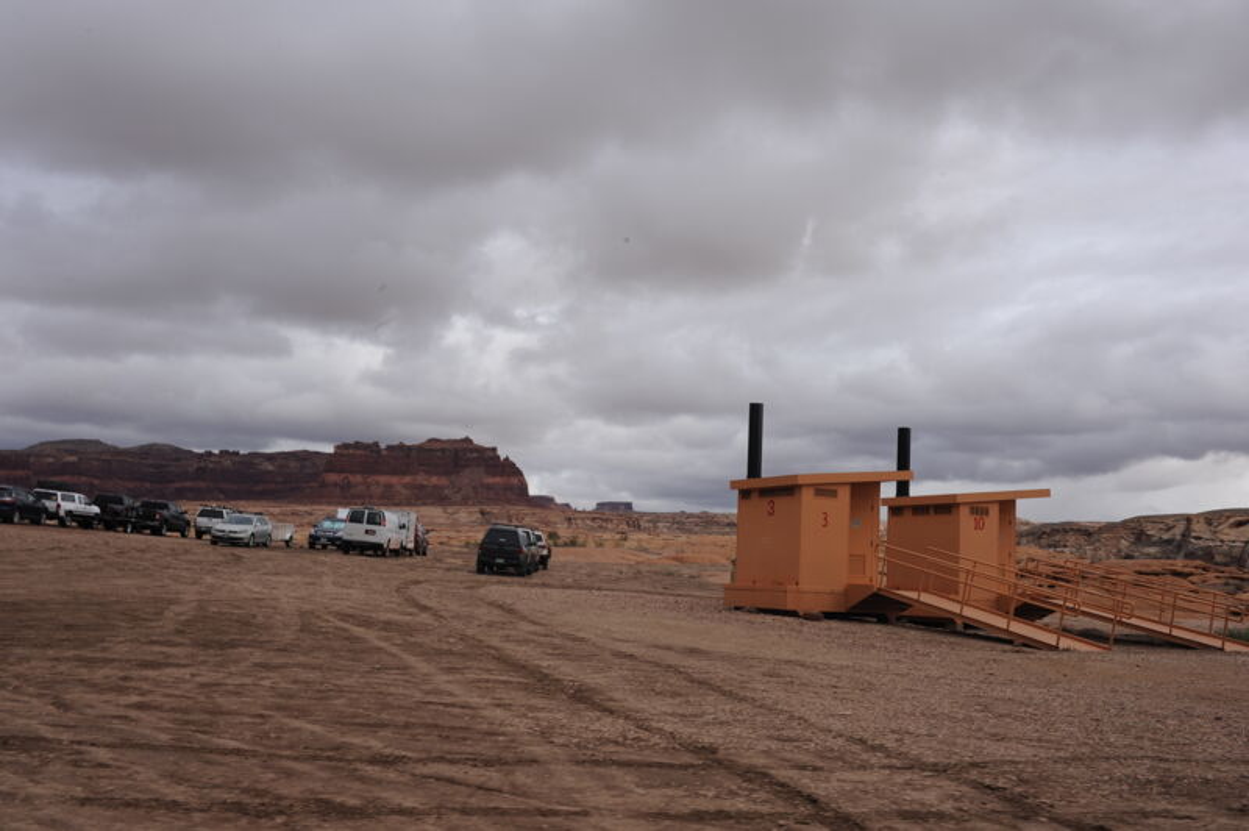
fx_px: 1213
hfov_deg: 54.5
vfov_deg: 37.8
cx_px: 624
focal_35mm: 35
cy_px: 416
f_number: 18
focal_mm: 35
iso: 200
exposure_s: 1/125
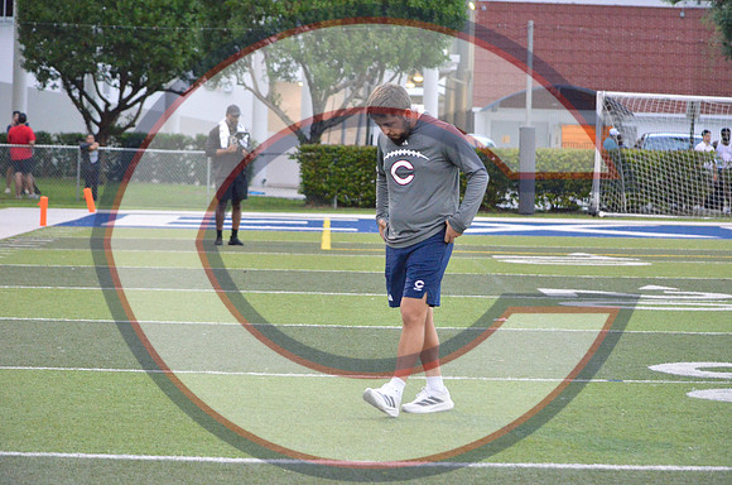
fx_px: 2800
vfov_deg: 9.9
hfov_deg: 14.9
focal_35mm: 138
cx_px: 366
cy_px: 242
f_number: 4.5
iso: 4500
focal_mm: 92
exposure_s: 1/500
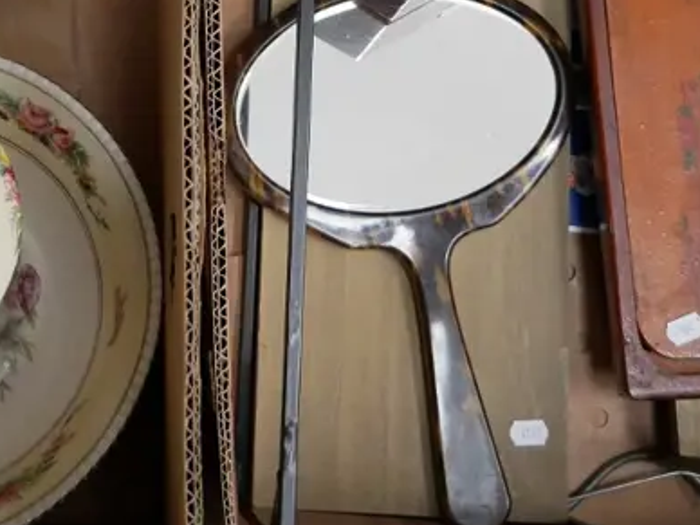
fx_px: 1921
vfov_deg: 15.1
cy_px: -90
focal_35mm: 95
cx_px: 184
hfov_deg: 20.5
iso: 2500
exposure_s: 1/60
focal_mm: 18
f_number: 3.9
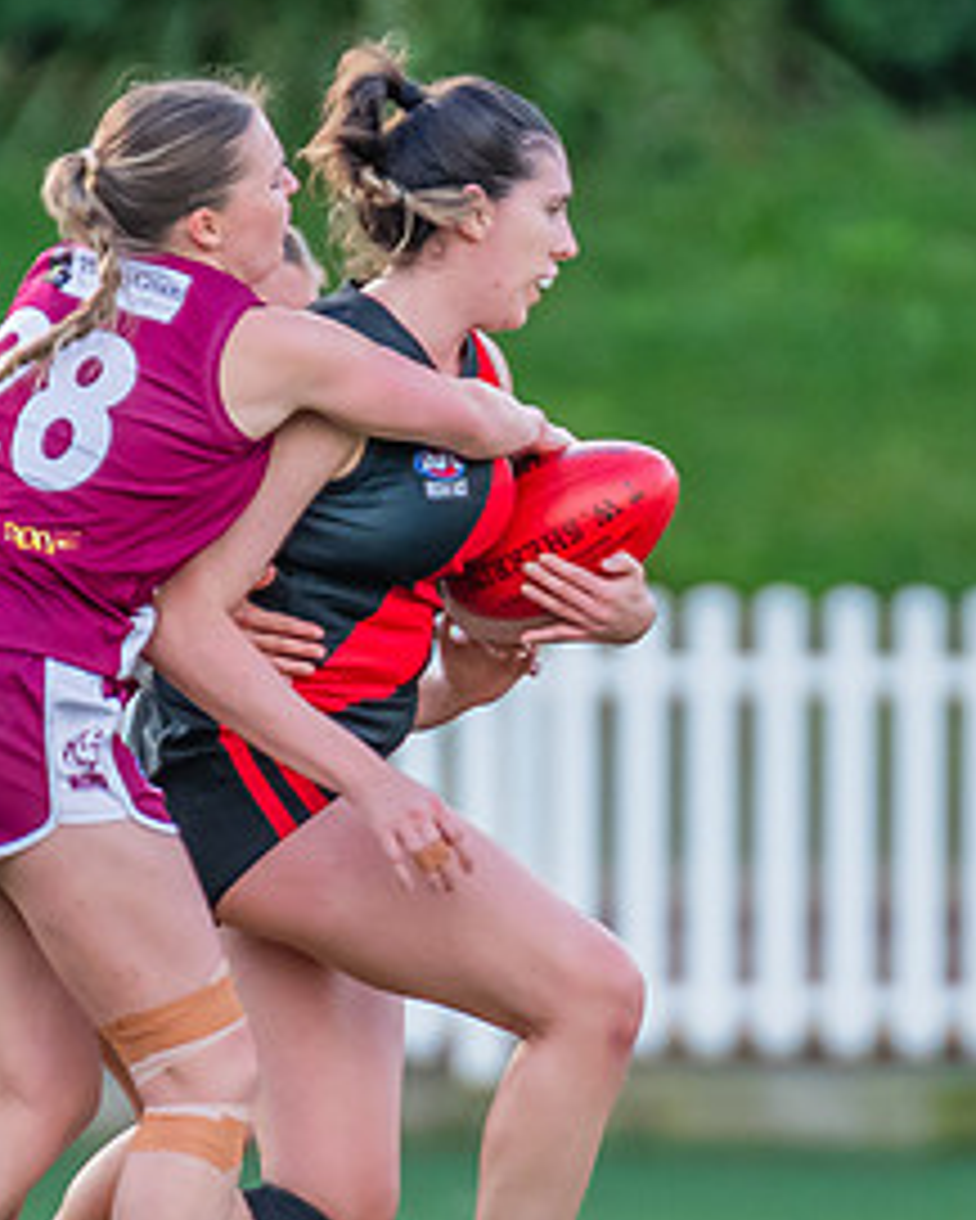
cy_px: 845
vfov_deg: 1.1
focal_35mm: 1798
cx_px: 468
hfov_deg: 0.9
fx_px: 64884
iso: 1000
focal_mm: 420
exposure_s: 1/800
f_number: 4
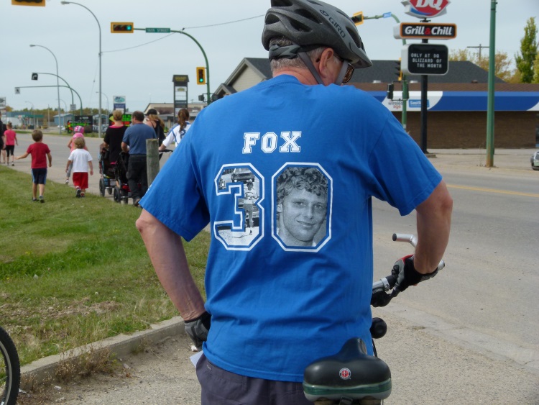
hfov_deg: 25.3
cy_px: 202
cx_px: 270
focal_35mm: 77
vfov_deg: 19.1
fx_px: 1199
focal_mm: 13.8
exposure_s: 1/1000
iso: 100
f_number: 4
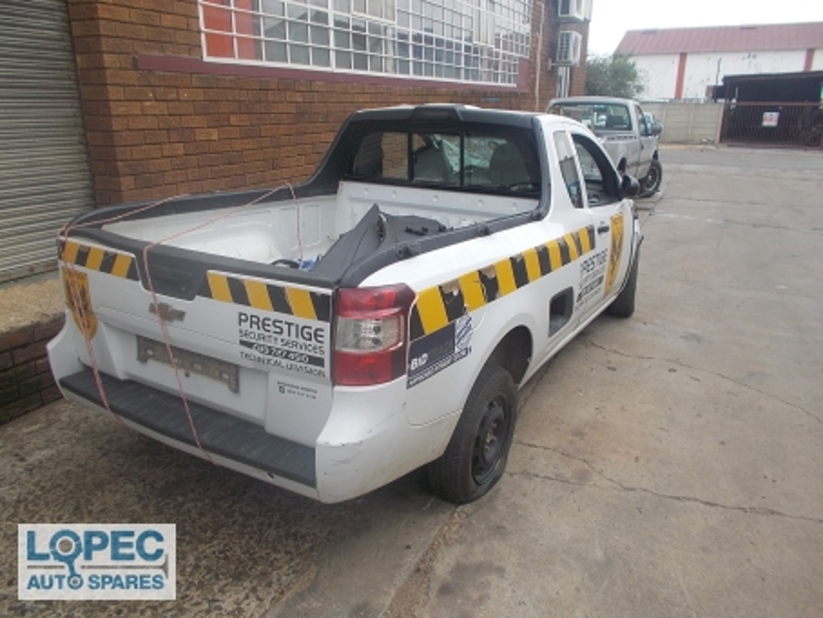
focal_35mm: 26
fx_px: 618
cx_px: 412
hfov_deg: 67.3
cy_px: 309
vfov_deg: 53.1
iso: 80
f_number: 3.2
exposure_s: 1/320
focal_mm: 4.6
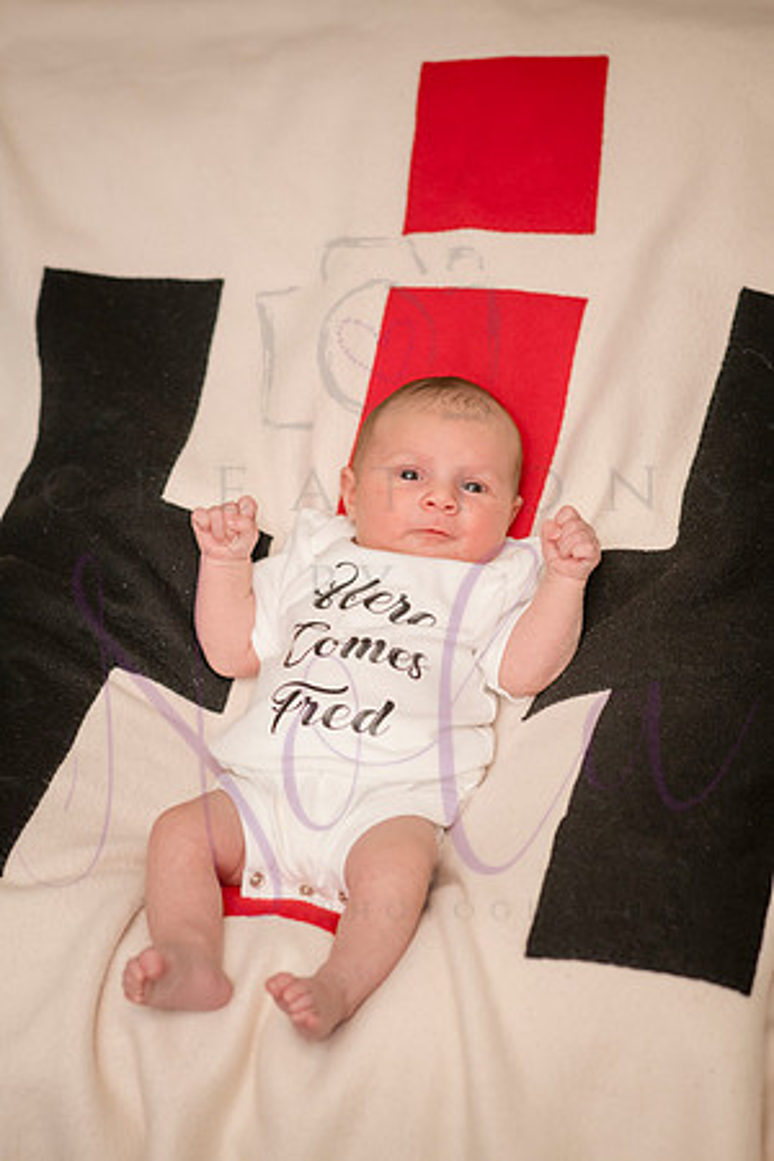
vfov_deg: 23.9
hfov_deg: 16.1
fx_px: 2741
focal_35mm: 85
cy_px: 580
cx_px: 387
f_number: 4
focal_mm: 85
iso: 800
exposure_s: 1/250
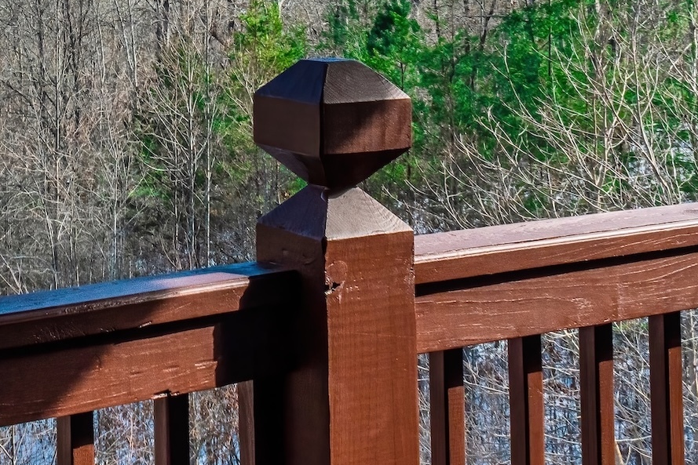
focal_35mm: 82
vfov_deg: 15.9
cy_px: -130
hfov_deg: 23.5
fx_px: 1590
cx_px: -33
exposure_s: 1/400
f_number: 11
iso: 400
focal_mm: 18
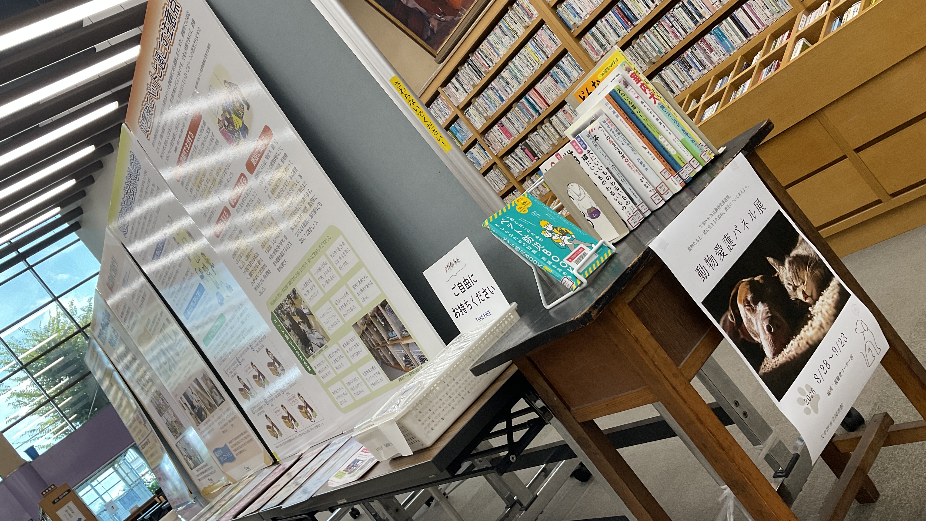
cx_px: 468
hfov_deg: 61.0
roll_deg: +39.7
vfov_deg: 36.7
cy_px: 256
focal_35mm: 32
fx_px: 786
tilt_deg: -2.3
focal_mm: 3
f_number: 1.8
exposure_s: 1/60
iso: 40
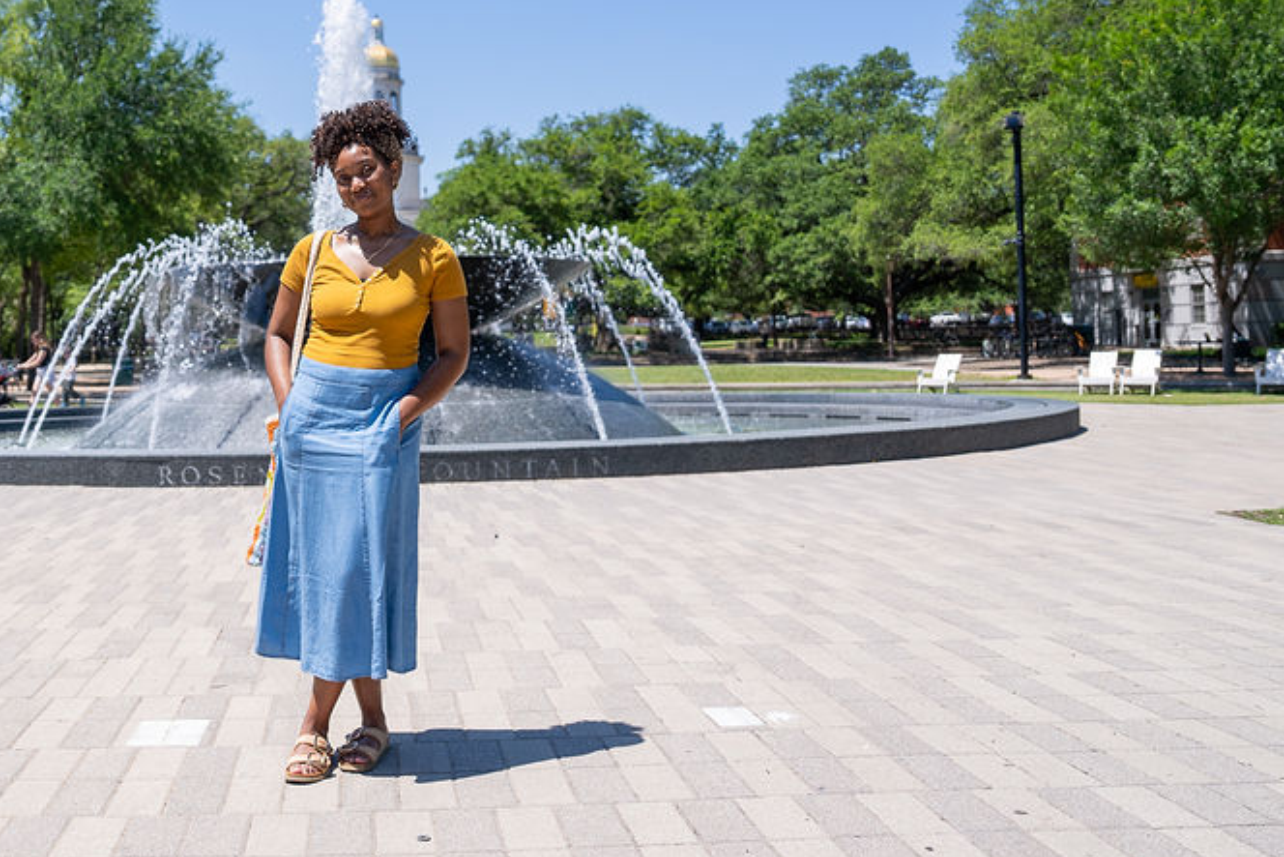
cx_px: 356
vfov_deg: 35.8
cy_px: 334
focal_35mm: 37
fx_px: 1320
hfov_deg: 50.2
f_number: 2.8
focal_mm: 24
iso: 100
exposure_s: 1/2000
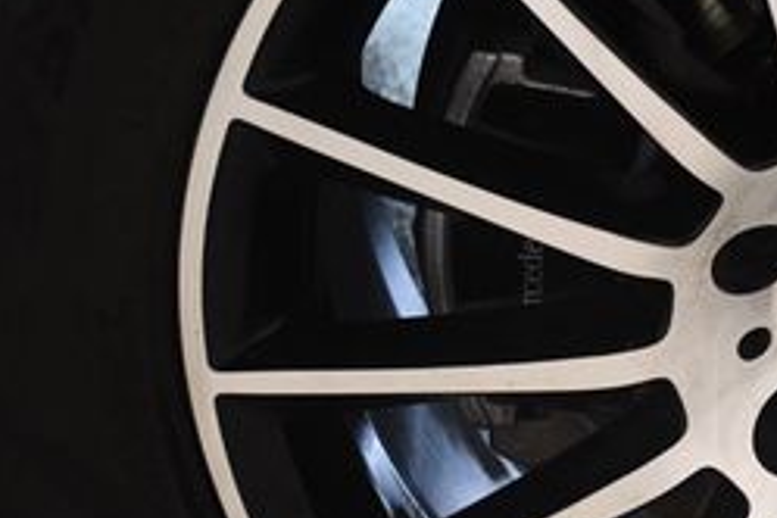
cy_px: 275
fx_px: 3324
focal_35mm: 154
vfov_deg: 8.9
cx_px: 892
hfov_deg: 13.0
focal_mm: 40
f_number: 4.5
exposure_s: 1/100
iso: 3200
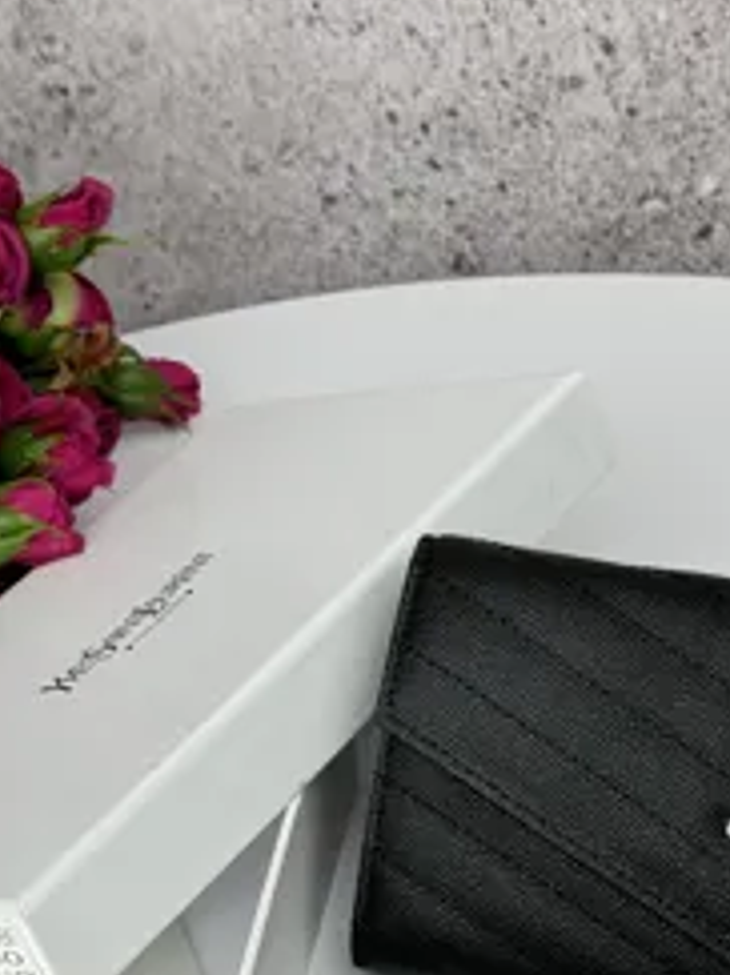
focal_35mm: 95
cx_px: 626
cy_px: 770
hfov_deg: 15.4
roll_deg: +2.1
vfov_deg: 20.4
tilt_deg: -41.9
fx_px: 2674
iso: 64
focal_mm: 6.76
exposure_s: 1/522
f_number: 1.78
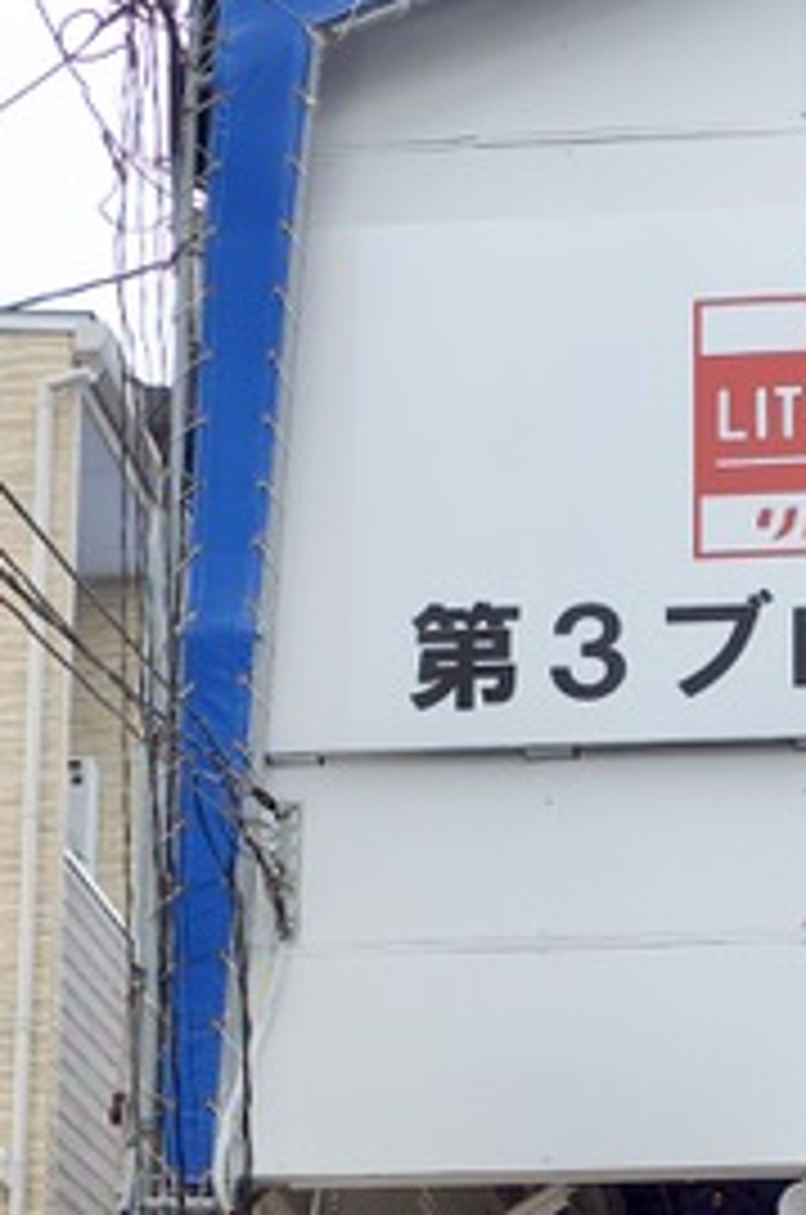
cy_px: 1294
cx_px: 750
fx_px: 3809
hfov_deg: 12.0
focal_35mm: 113
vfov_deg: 17.6
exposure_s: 1/2000
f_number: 2.8
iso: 200
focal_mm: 18.3
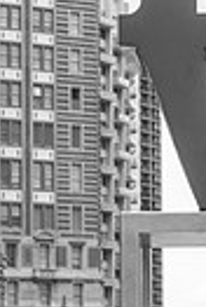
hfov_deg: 5.7
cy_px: 251
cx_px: 318
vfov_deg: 8.5
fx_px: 2049
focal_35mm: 240
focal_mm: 70
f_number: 6.3
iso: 800
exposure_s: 1/500
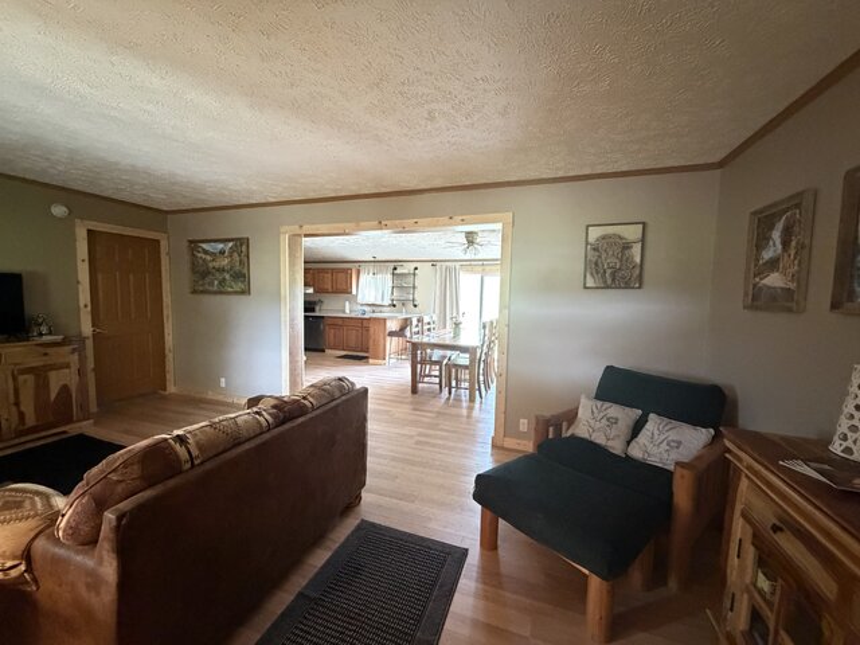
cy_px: 322
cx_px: 430
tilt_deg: -4.7
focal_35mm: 14
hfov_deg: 102.1
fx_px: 348
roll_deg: -0.6
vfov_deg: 85.7
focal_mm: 2.22
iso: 1250
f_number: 2.2
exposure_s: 1/60
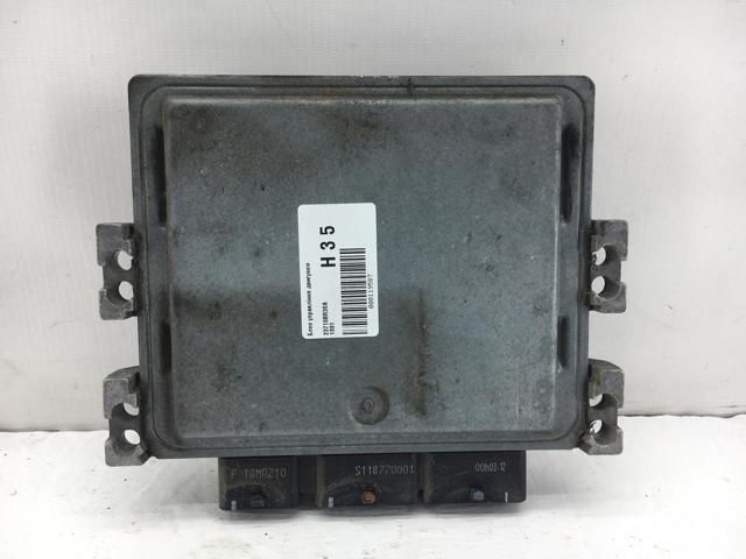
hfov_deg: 61.7
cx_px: 373
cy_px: 280
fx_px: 625
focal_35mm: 29
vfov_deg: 48.2
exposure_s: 1/101
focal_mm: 4.15
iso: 25
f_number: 2.2
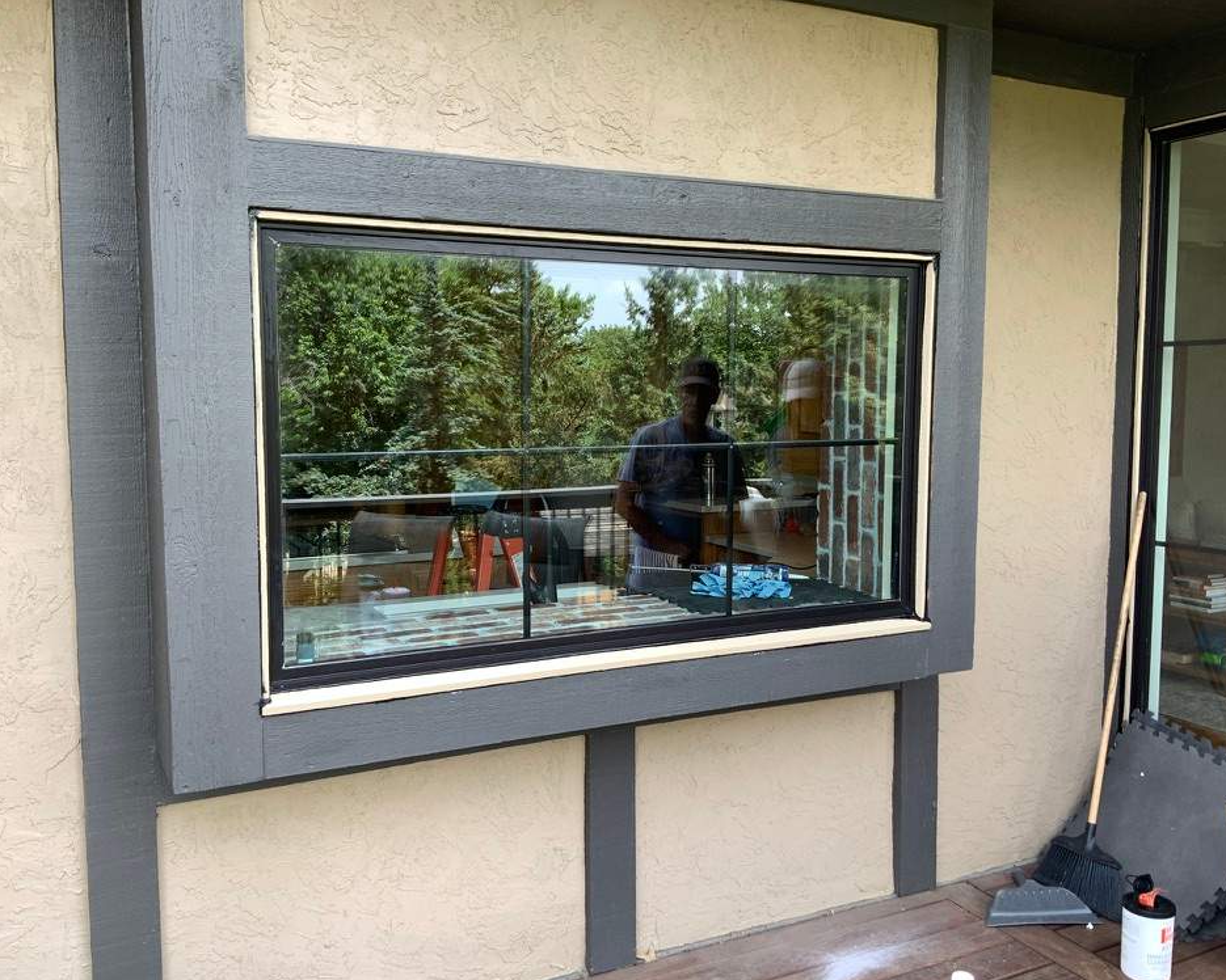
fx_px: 1125
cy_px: 481
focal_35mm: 31
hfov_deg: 57.2
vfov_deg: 47.1
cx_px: 604
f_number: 1.8
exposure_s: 1/122
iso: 20
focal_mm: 3
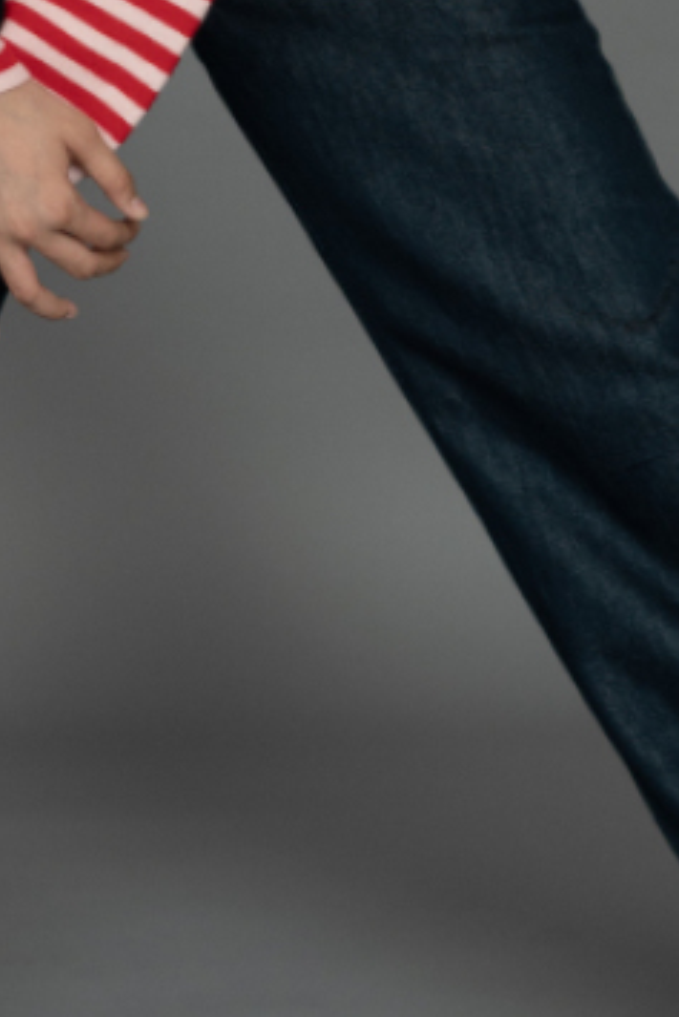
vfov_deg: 12.0
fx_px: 4776
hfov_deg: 8.1
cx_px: 421
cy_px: 6
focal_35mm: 169
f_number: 2.2
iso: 400
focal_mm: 50
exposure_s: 1/400
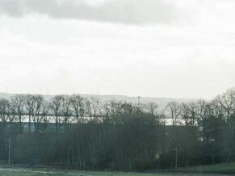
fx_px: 1249
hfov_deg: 10.7
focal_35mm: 184
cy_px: 155
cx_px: 214
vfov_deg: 8.0
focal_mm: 85
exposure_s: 1/4000
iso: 640
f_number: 4.5
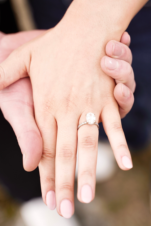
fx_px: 472
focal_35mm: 75
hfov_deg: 18.2
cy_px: 117
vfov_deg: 27.0
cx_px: 89
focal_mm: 59
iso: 100
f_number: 2.8
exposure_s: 1/800
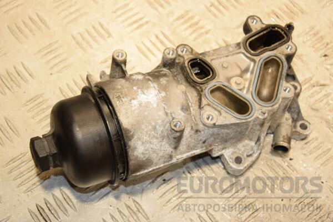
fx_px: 694
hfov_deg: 27.0
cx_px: 166
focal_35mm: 75
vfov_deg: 18.2
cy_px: 111
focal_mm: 50
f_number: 5.6
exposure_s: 1/200
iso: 800
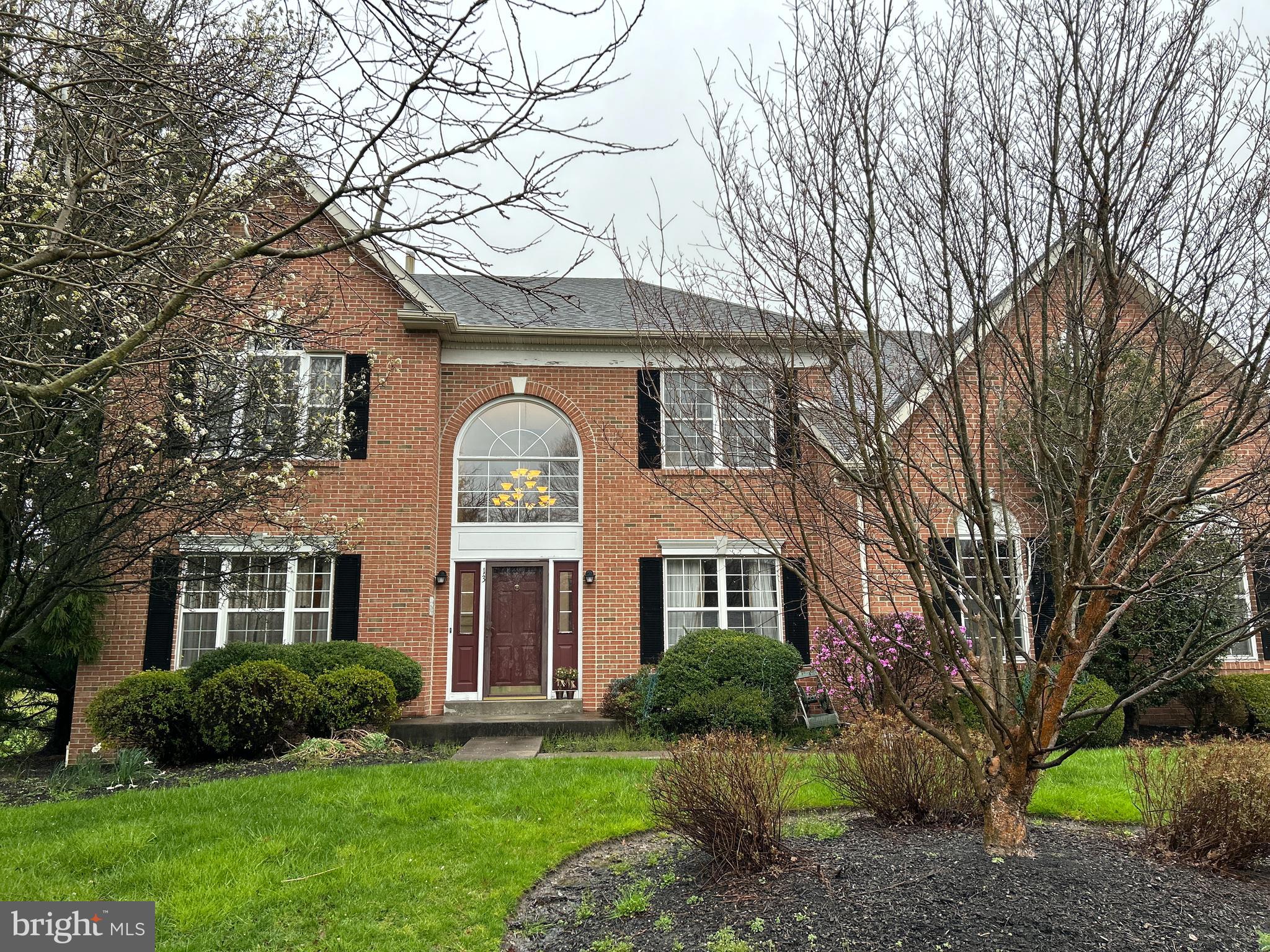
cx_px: 635
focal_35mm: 26
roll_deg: -1.6
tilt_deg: +11.3
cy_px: 476
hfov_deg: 67.3
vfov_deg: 53.1
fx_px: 954
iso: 40
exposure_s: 1/241
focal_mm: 5.7
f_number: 1.5
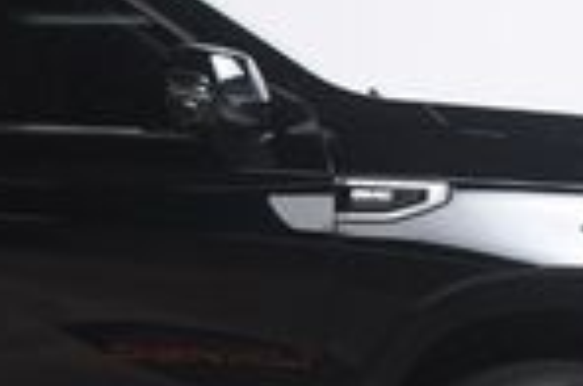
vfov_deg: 8.7
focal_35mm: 156
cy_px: 284
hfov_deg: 12.6
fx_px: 2521
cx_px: -244
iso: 100
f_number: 8
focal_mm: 24
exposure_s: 1/160
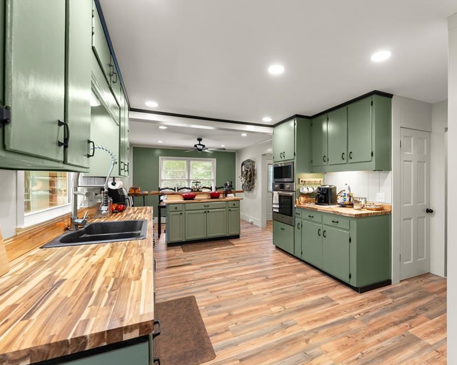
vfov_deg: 80.4
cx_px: 258
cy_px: 182
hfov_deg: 92.6
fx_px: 216
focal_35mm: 16
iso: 640
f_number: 7.1
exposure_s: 1/5
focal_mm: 14
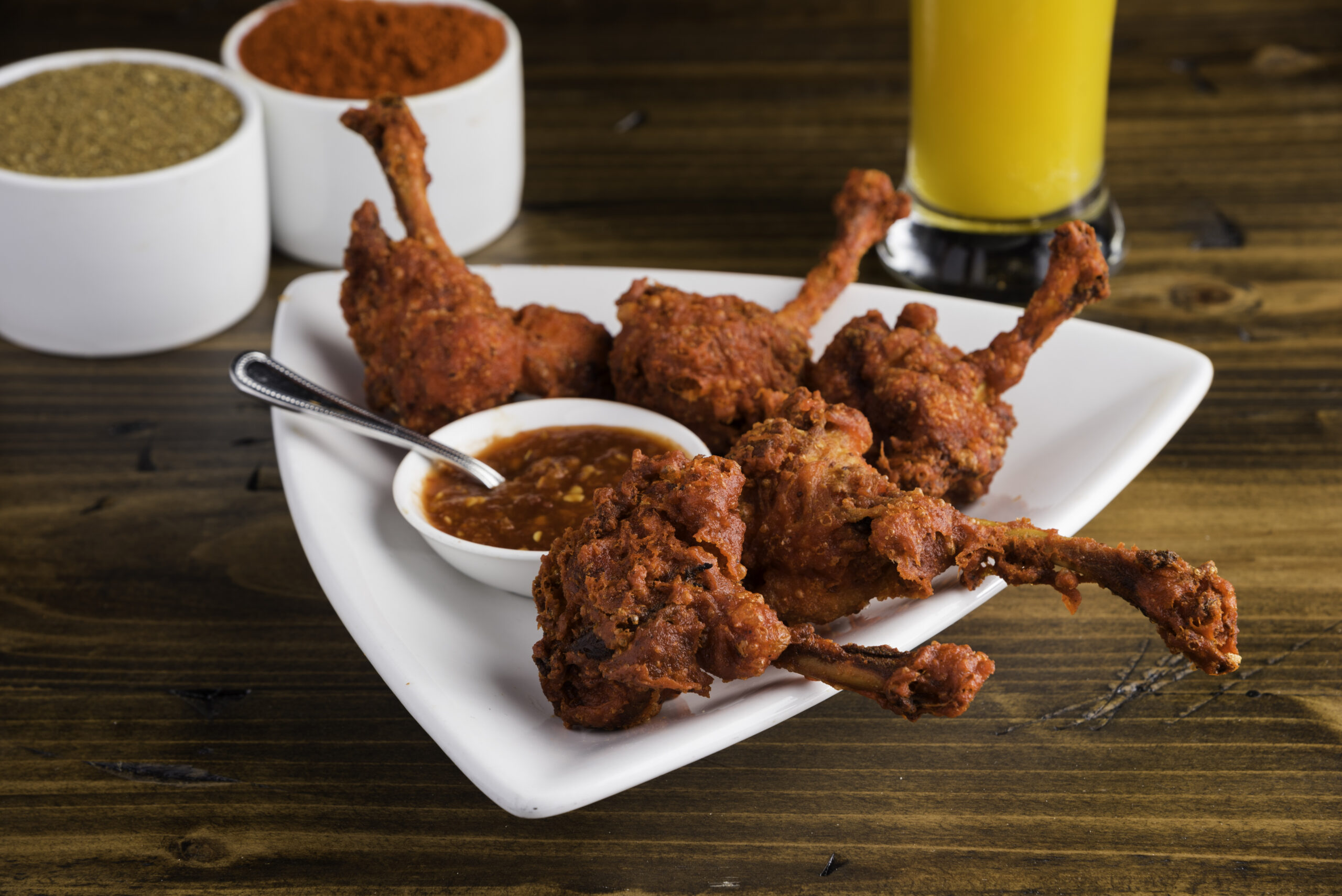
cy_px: 448
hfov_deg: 20.4
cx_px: 671
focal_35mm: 100
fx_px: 3729
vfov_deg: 13.7
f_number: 10
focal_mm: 100
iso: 100
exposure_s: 1/200
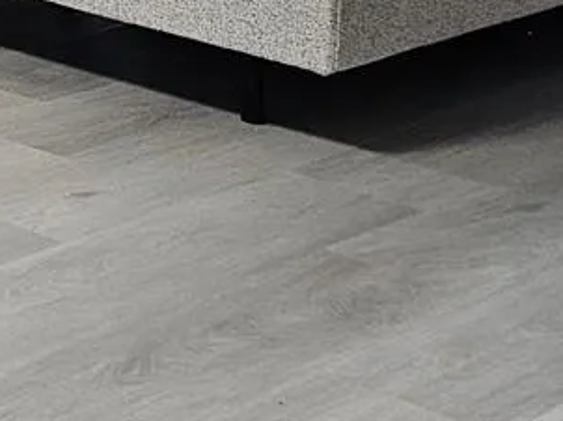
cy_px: -535
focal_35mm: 122
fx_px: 1983
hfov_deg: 12.2
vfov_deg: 10.6
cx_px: -861
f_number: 1.7
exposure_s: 1/120
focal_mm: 6.3
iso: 320
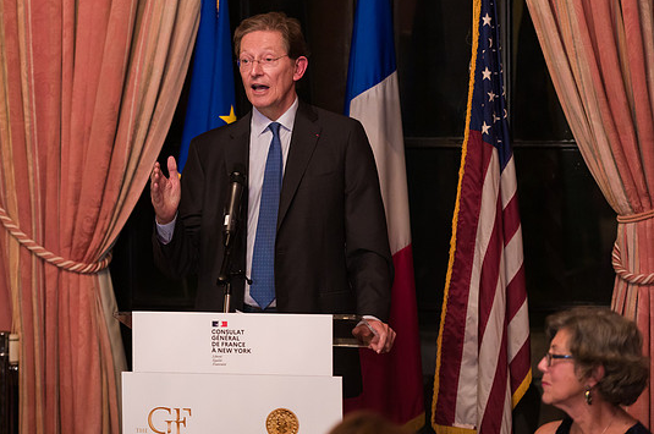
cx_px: 301
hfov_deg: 15.6
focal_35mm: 132
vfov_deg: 10.4
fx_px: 2394
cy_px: 210
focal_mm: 120
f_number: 3.2
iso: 3200
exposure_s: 1/200
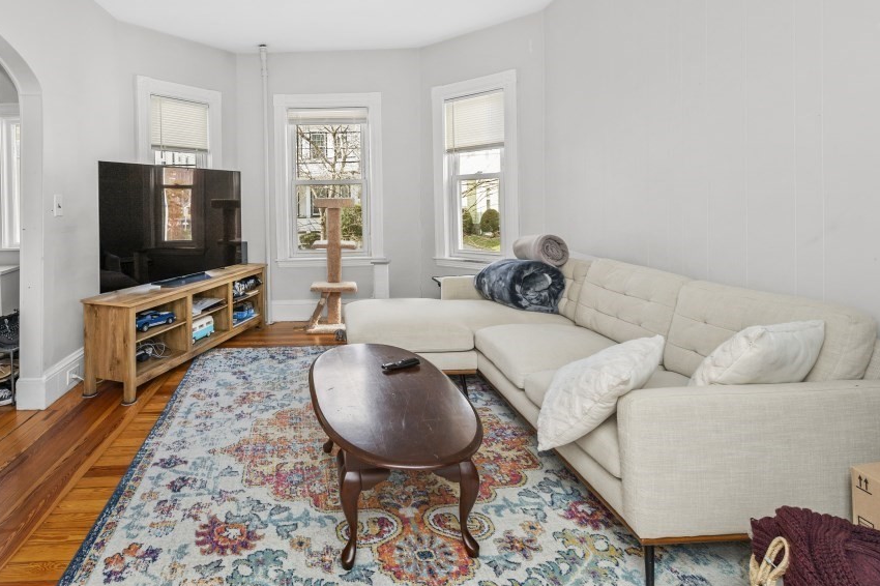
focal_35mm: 19
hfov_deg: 85.2
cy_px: 191
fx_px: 464
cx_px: 327
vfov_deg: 62.7
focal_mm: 14
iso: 400
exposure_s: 1/125
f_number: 5.6
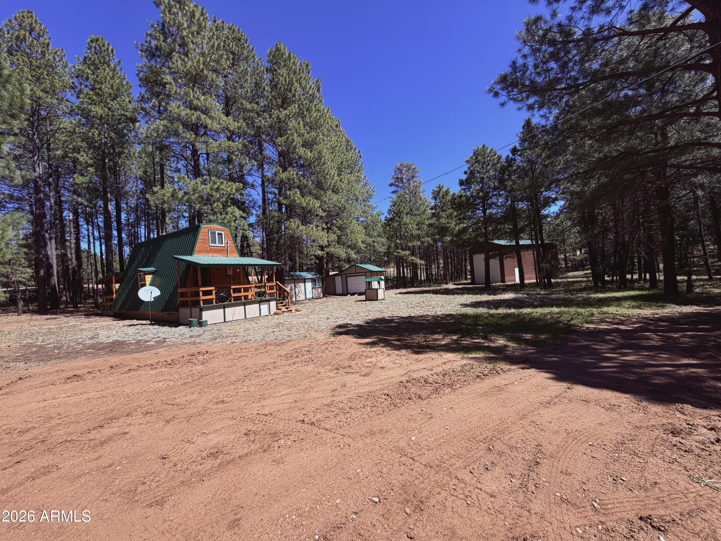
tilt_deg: +1.0
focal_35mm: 14
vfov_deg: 85.7
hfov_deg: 102.1
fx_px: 292
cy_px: 270
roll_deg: +4.1
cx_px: 360
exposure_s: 1/770
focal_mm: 2.22
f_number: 2.2
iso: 32
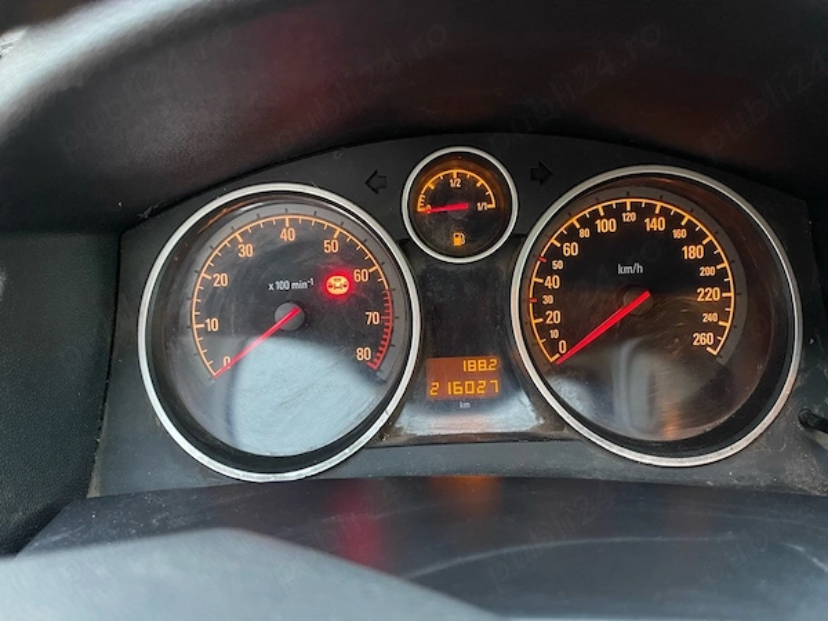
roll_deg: -0.2
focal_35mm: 25
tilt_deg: -29.5
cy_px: 310
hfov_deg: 69.4
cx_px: 414
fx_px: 598
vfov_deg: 54.9
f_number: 1.6
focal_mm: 5.1
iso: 640
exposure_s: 1/33
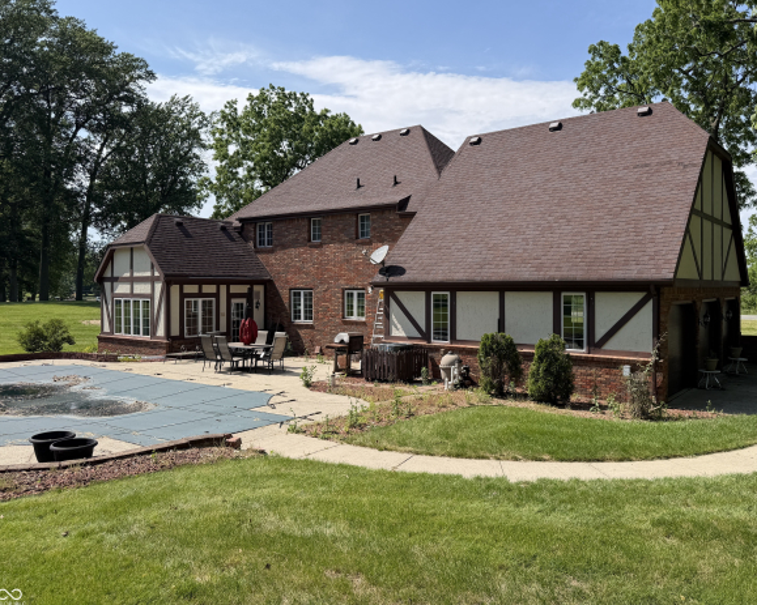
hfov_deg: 63.9
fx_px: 605
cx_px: 420
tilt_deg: +2.6
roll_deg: +0.4
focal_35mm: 27
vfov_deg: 53.1
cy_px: 287
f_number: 1.78
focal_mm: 6.76
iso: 80
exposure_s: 1/3953
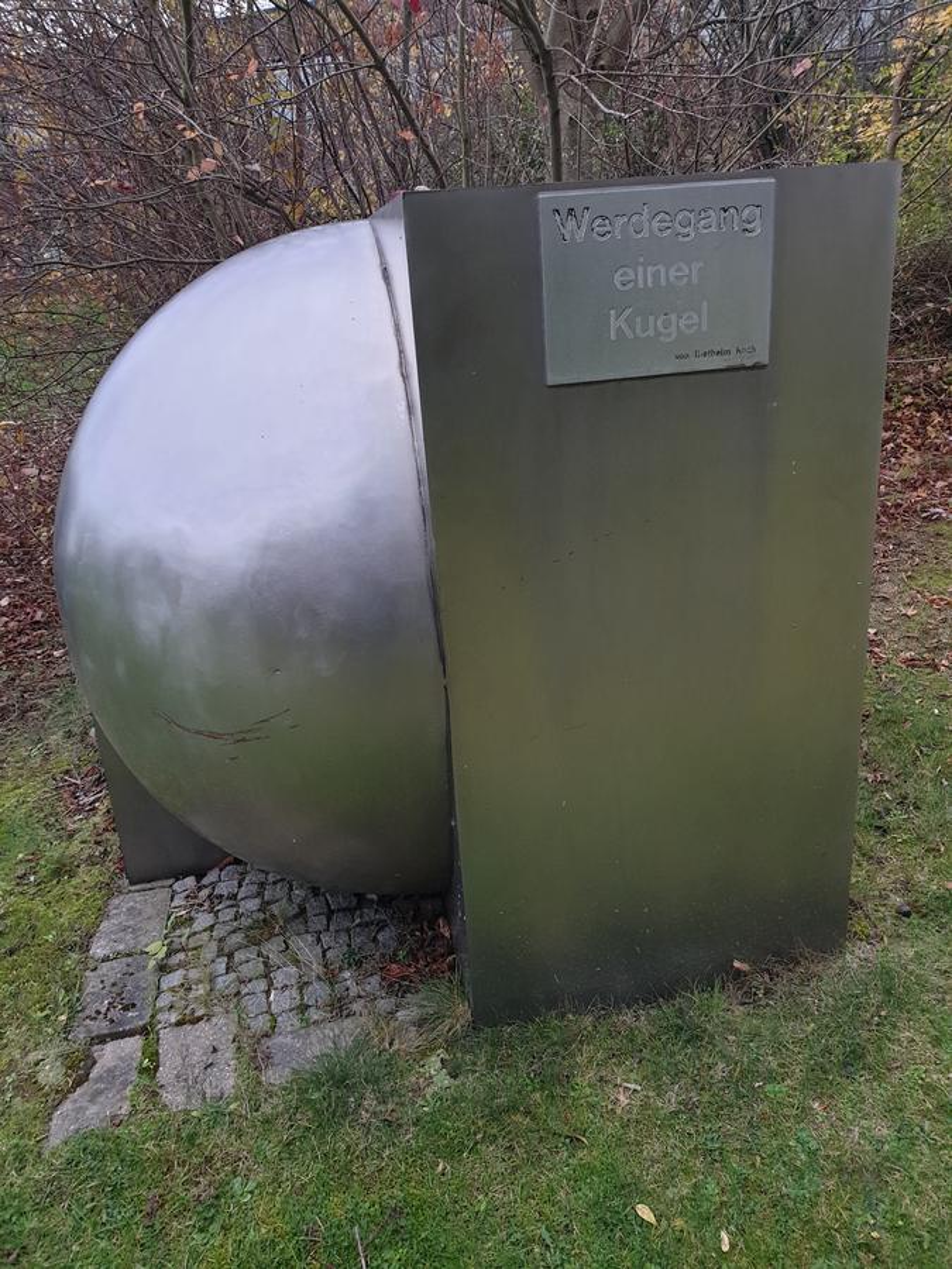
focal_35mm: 26
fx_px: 953
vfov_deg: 67.3
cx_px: 476
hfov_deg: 53.1
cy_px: 634
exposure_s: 1/50
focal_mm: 4.3
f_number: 2.4
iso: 250
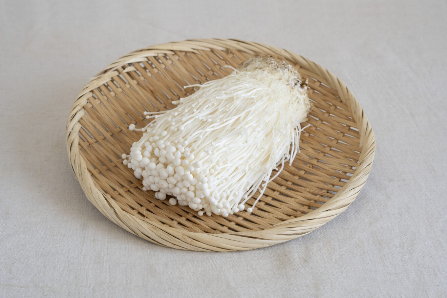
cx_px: 224
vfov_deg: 16.6
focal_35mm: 82
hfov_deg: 24.6
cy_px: 149
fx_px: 1024
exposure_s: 1/125
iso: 800
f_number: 8
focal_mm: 55
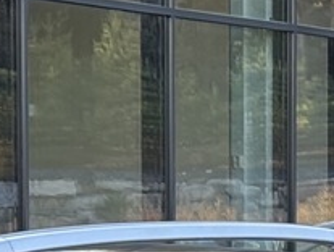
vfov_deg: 4.1
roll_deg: +1.8
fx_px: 3489
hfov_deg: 5.5
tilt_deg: -3.9
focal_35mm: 361
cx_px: -50
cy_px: 517
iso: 32
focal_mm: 5.96
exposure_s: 1/209
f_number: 1.6
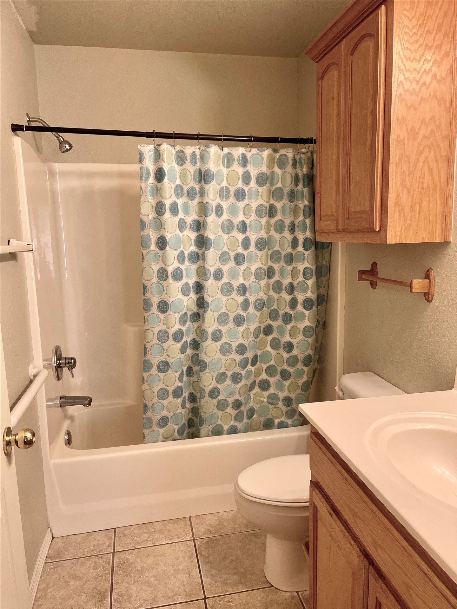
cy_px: 304
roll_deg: +0.6
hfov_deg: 53.1
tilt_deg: -9.5
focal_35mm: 26
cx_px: 228
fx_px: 458
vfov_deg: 67.3
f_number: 1.6
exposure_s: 1/120
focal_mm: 4.2
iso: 125
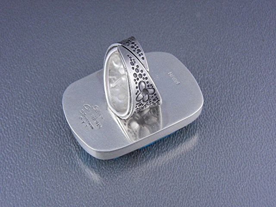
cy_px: 104
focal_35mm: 68
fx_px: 542
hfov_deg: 28.6
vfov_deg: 21.6
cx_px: 138
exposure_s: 1/32
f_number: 4.1
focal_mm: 12.2
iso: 400
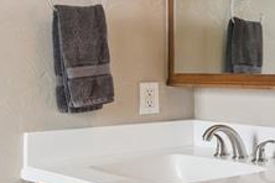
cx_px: 439
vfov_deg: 19.7
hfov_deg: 22.5
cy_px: 83
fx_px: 527
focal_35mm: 69
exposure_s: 1/80
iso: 200
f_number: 6.3
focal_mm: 10
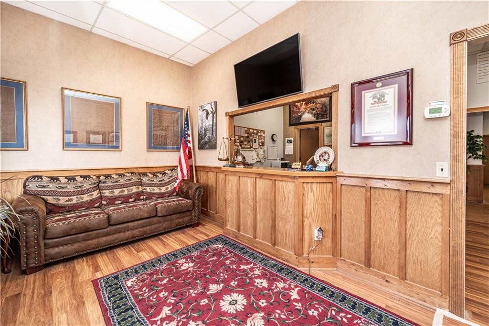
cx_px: 244
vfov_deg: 81.2
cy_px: 163
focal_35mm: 14
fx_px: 190
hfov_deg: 104.3
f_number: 7.1
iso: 200
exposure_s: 1/25
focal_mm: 14
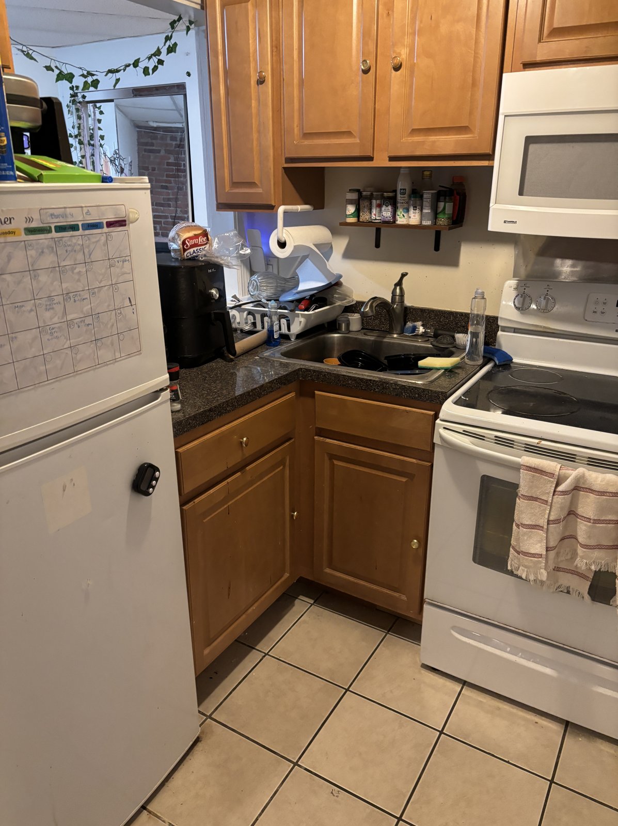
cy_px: 413
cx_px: 309
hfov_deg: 53.0
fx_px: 620
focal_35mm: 26
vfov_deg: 67.4
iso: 400
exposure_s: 1/40
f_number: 1.6
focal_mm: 5.96
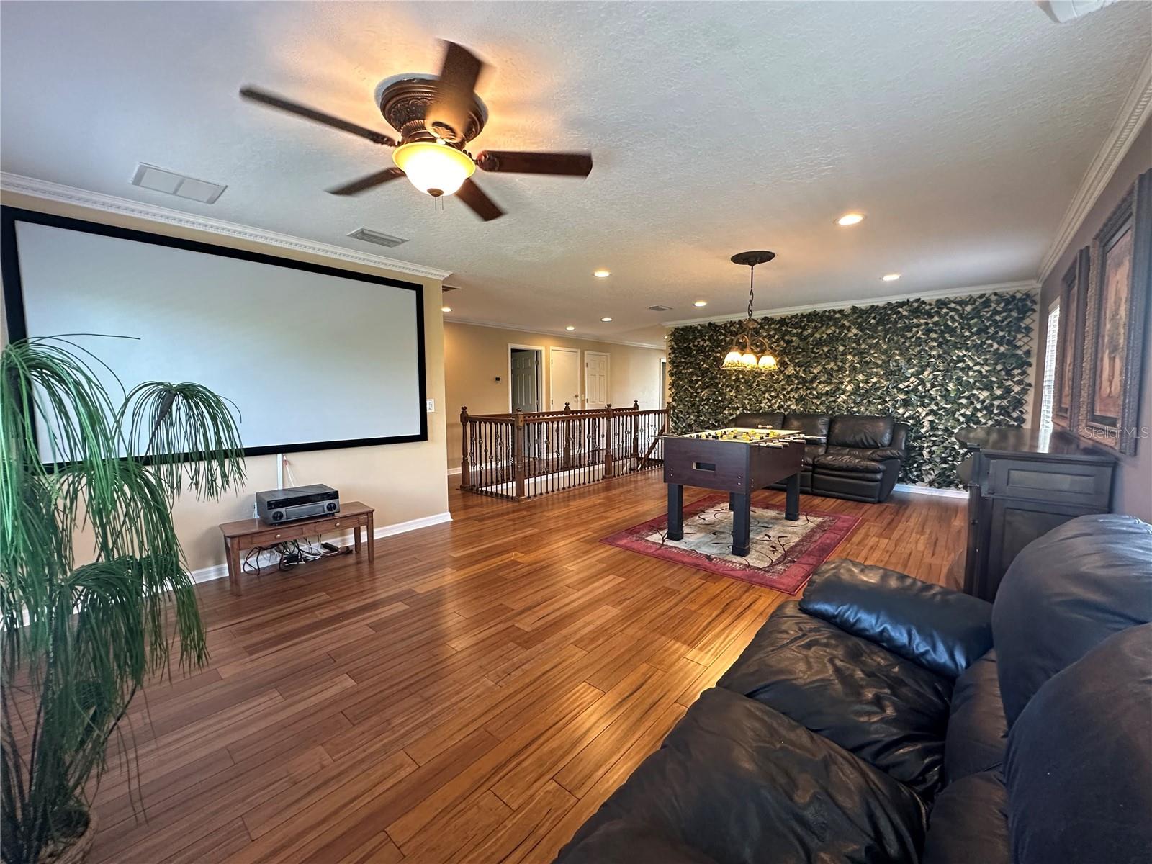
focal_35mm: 14
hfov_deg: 102.1
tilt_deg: -4.6
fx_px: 466
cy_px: 432
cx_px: 576
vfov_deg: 85.7
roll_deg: +1.0
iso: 320
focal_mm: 2.22
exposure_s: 1/60
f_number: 2.2
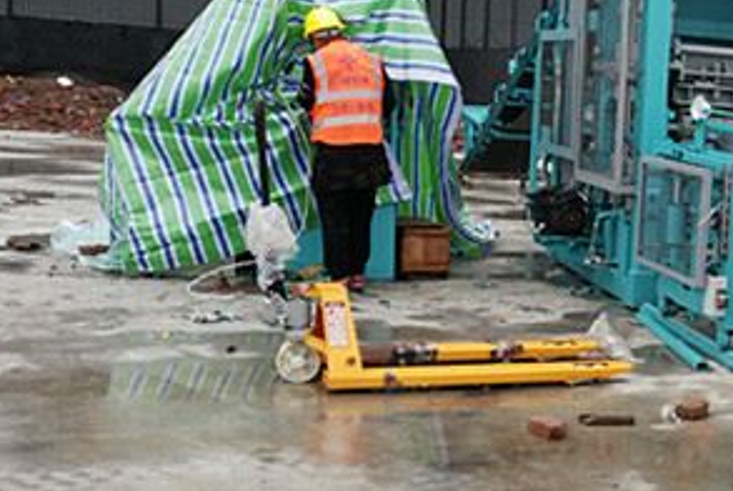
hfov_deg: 27.1
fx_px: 1366
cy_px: 279
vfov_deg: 20.3
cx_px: 846
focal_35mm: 67
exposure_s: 1/50
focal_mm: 3.84
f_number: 2.2
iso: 80
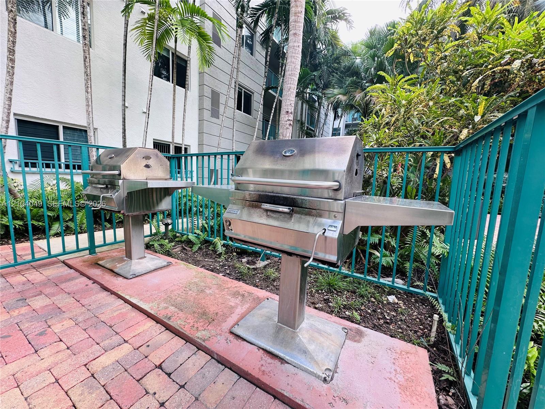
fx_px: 220
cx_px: 272
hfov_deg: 102.1
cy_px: 204
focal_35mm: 14
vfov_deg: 85.7
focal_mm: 2.22
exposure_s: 1/99
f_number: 2.2
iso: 50
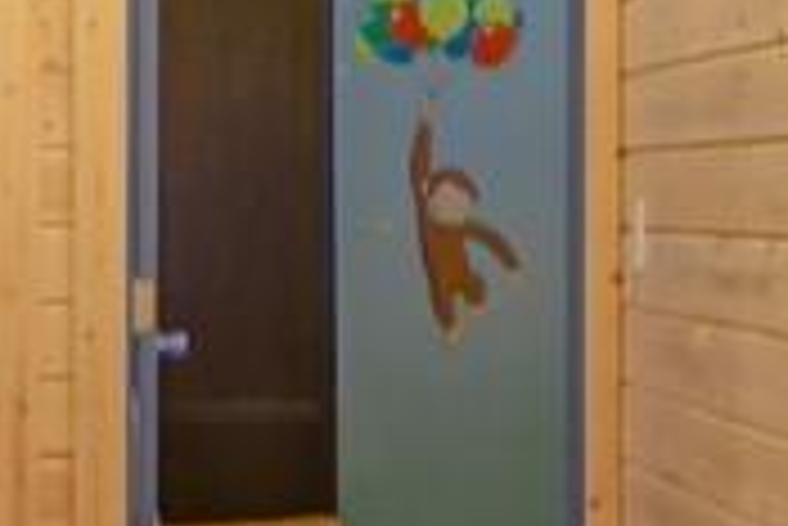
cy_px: 148
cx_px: 68
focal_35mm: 124
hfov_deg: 16.3
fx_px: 2716
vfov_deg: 11.1
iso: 400
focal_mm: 17
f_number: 11
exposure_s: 1/2
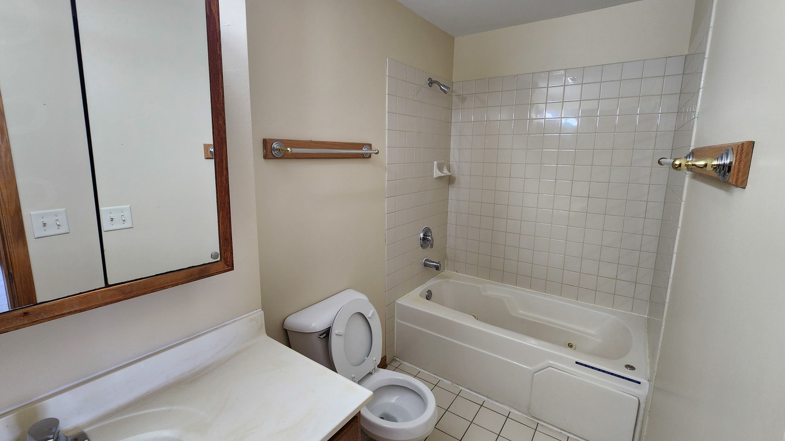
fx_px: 312
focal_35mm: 15
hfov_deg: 103.0
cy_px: 212
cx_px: 387
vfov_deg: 70.5
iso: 100
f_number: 2.2
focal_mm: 2.2
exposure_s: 1/60
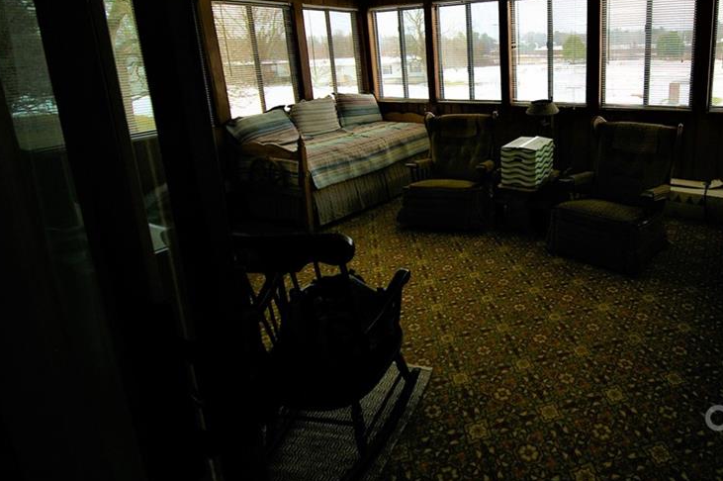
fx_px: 421
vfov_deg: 57.7
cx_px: 496
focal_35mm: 21
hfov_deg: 78.0
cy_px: 149
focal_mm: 10
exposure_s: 1/45
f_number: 4.5
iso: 200
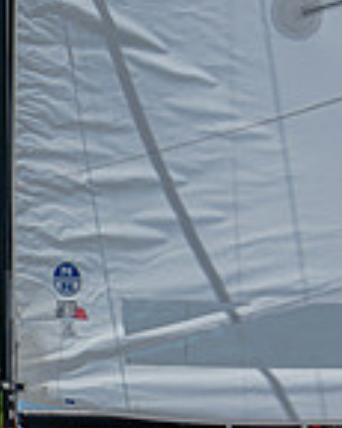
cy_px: 522
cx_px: -503
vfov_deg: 2.0
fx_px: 12552
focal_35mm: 991
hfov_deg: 1.6
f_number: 5
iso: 200
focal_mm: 175
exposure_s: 1/2000
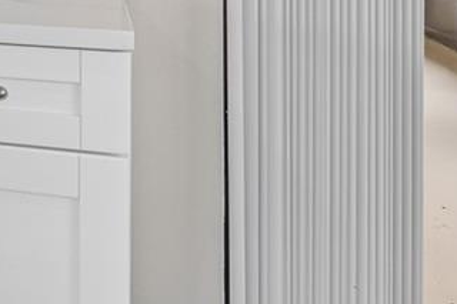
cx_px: -368
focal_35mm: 75
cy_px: -108
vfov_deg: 16.9
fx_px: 952
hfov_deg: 19.8
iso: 100
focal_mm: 10
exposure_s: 1/13
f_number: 7.1
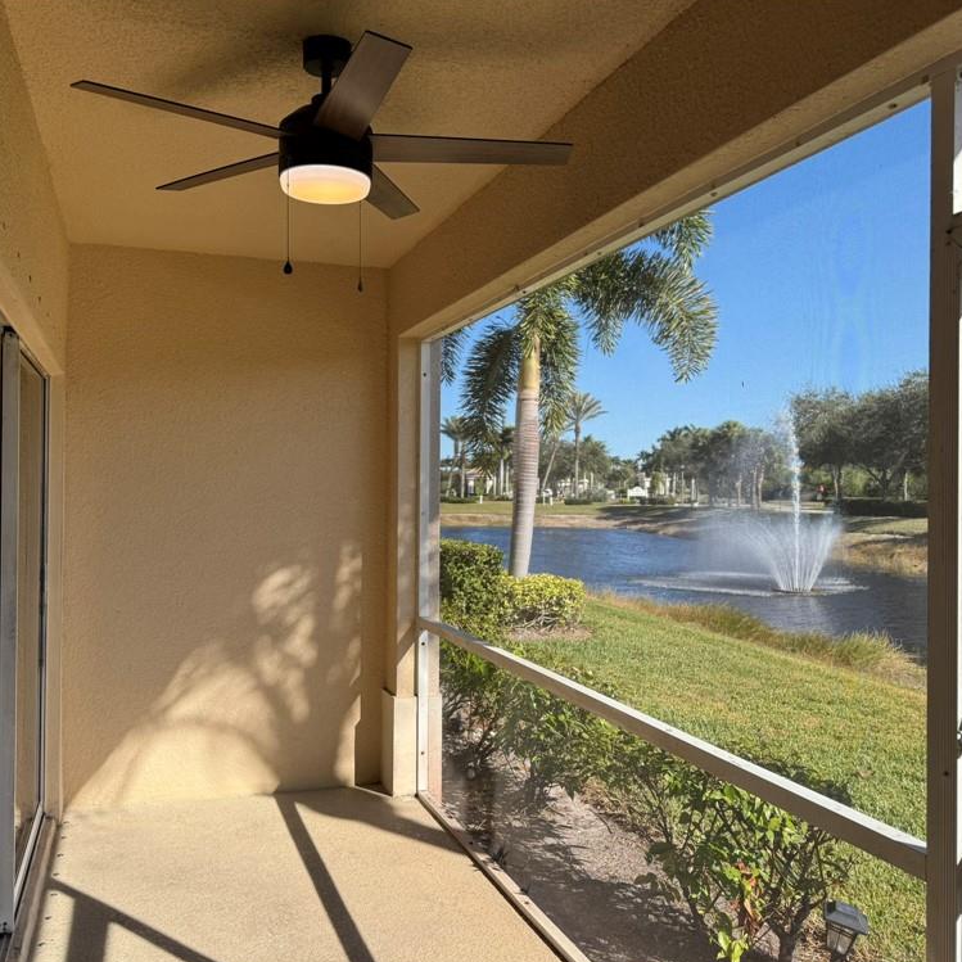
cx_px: 421
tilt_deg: +0.9
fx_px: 912
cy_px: 483
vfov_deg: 55.6
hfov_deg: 55.5
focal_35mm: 29
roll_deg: -0.6
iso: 80
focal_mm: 6.76
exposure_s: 1/1812
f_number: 1.78
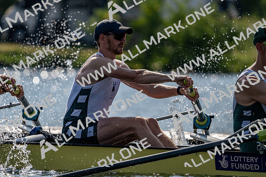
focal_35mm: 459
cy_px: 88
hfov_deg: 4.5
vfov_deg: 3.0
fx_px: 3392
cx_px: 133
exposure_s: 1/1600
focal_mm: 459
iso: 125
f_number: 6.3
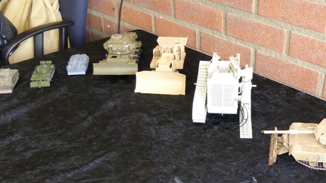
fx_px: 415
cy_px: 126
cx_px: 228
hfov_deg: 42.1
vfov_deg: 24.8
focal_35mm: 48
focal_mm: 4.3
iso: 640
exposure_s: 1/60
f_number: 3.3
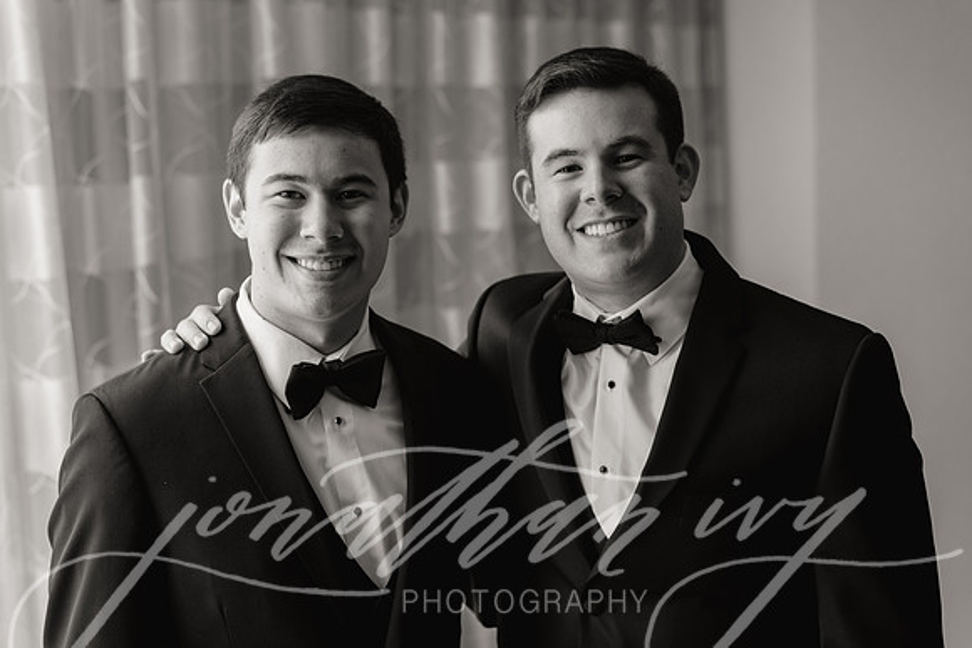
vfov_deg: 27.0
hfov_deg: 39.6
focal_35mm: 50
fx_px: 1350
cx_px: 486
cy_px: 324
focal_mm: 50
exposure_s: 1/250
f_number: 2.8
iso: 500
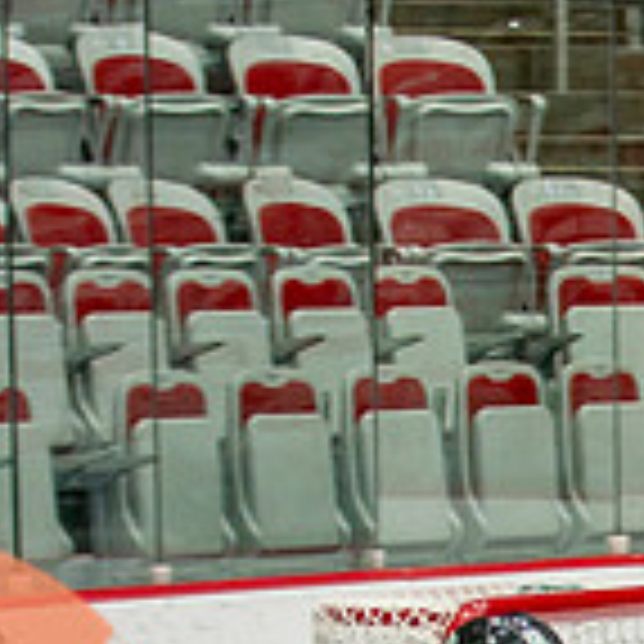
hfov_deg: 4.1
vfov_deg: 4.2
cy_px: 1149
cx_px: 1639
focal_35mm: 415
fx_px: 8735
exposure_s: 1/640
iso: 640
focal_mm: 75
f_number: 3.2
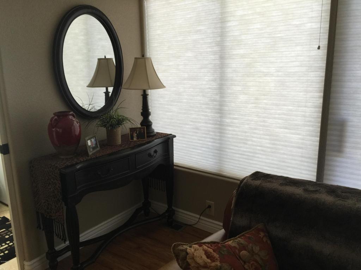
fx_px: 302
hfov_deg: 61.7
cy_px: 135
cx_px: 180
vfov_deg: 48.2
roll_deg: +1.2
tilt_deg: -13.1
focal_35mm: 29
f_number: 2.2
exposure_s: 1/30
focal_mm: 4.15
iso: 32
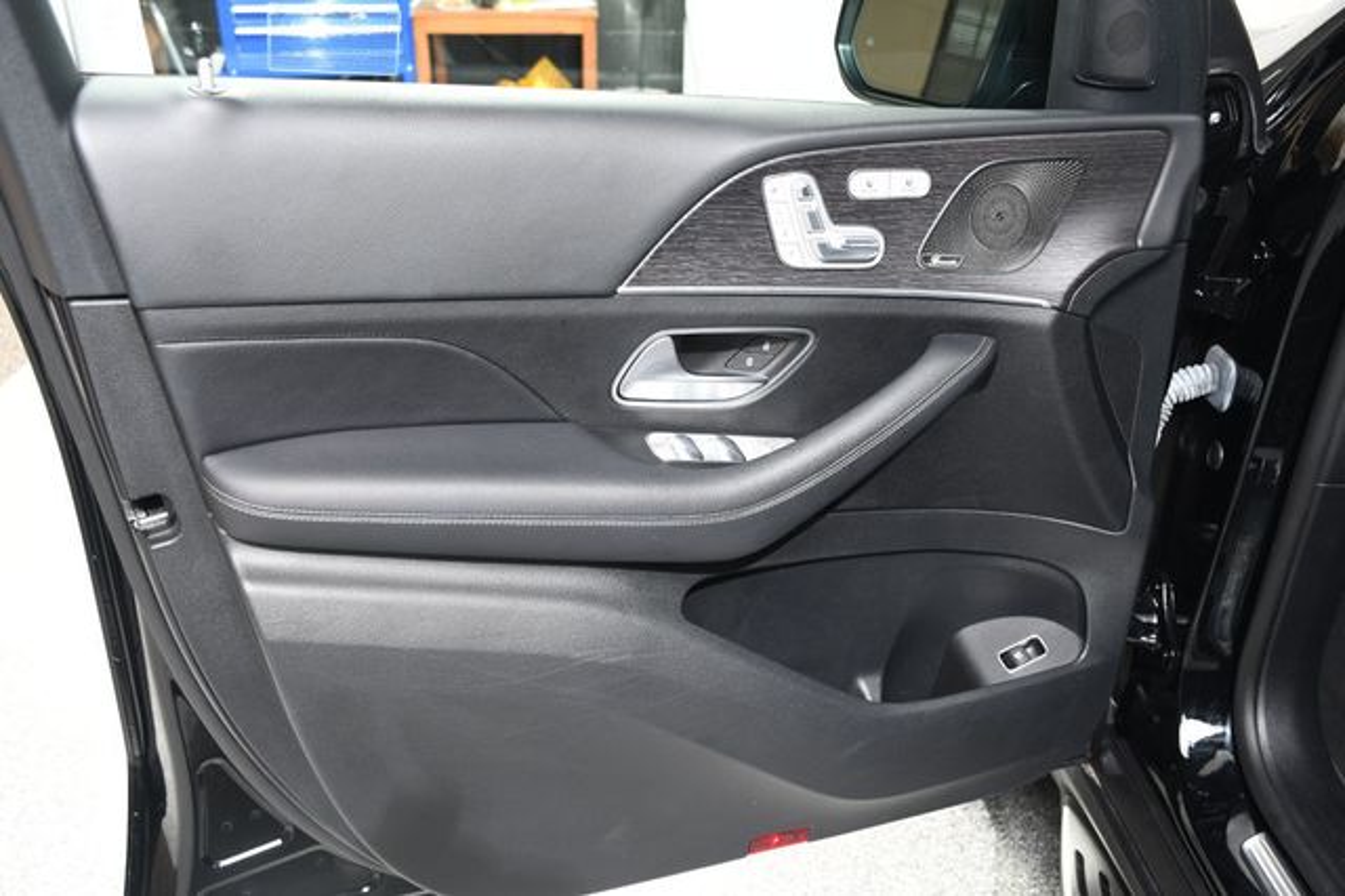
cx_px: 672
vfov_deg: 38.8
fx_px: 1270
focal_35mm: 34
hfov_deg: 55.8
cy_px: 448
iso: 100
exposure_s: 1/160
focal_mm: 23
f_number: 3.8
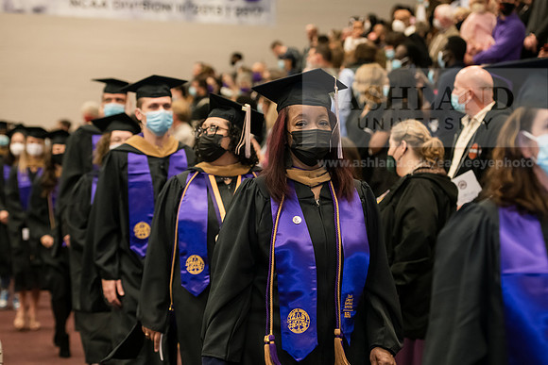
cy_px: 182
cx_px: 274
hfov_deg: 22.1
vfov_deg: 14.9
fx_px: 1401
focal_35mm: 92
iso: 2000
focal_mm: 92
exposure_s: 1/200
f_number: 4
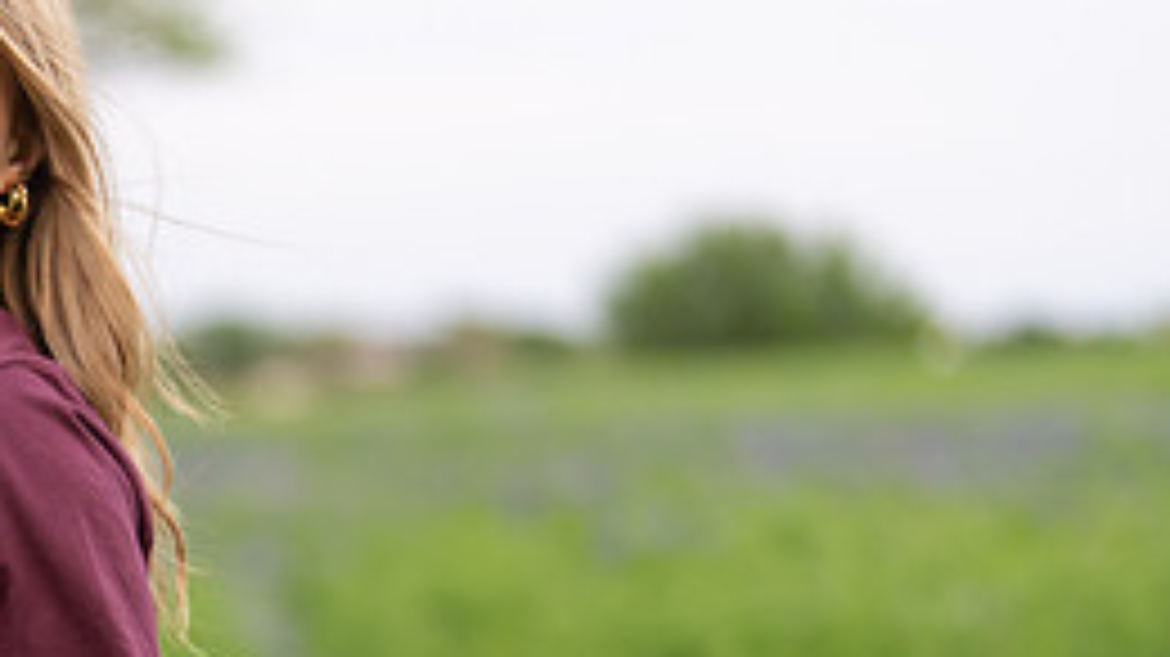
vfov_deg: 8.8
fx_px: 4217
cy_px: 695
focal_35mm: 136
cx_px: -158
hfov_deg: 15.3
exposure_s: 1/800
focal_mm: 50
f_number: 1.2
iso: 250
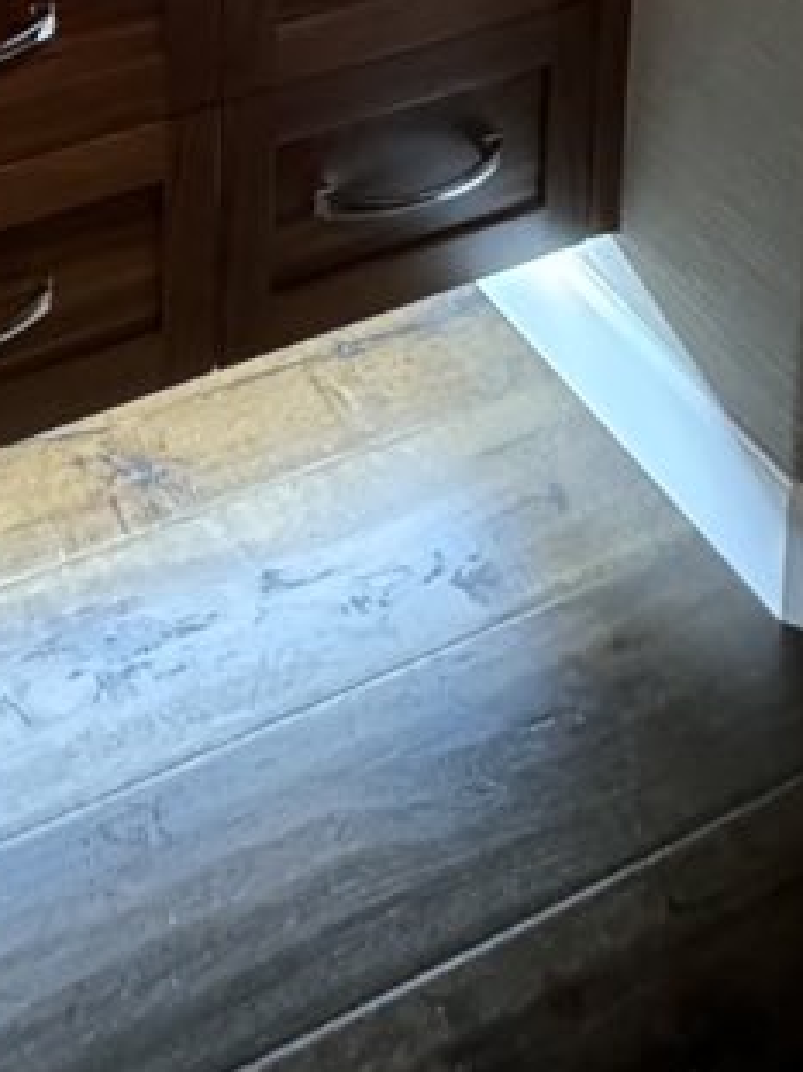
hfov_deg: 24.5
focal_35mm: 54
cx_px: -152
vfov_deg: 21.1
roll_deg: +0.5
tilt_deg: -5.5
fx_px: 1671
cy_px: -924
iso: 1600
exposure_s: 1/40
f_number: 2.2
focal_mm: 2.22
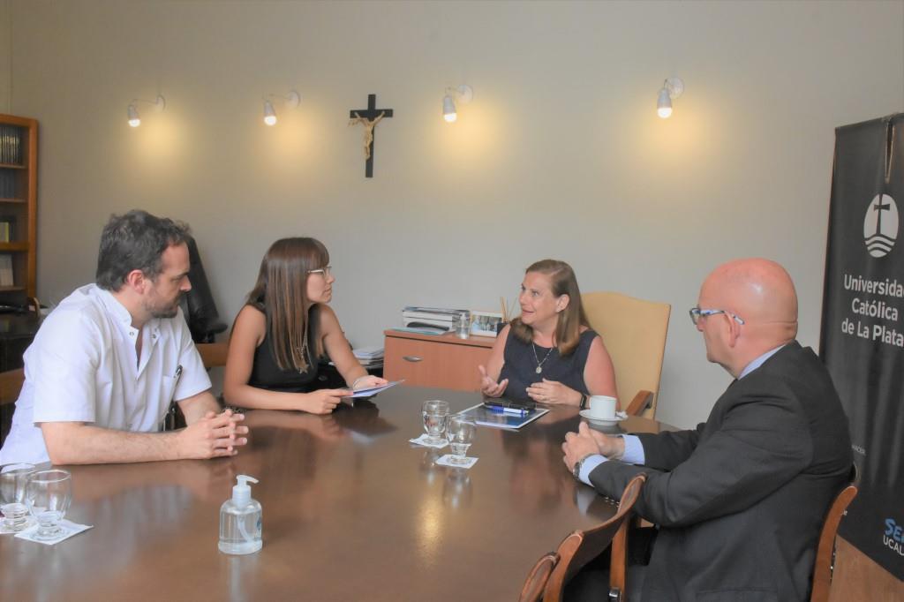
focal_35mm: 34
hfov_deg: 55.1
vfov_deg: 38.3
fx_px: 866
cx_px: 452
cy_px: 301
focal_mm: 23
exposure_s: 1/320
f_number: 9
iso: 3200
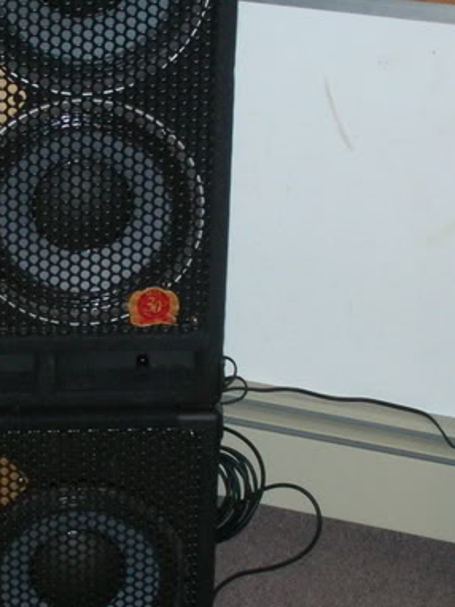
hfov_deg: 13.1
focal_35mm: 111
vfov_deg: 17.7
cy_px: 199
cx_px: -13
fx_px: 1948
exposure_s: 1/60.1
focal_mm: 8.8
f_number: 3.7
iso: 200
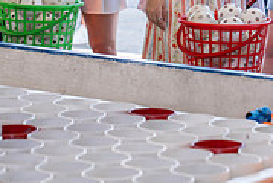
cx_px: 233
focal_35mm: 178
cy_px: -14
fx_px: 1352
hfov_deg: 11.5
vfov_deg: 7.7
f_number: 4.5
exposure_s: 1/200
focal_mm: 55
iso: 160
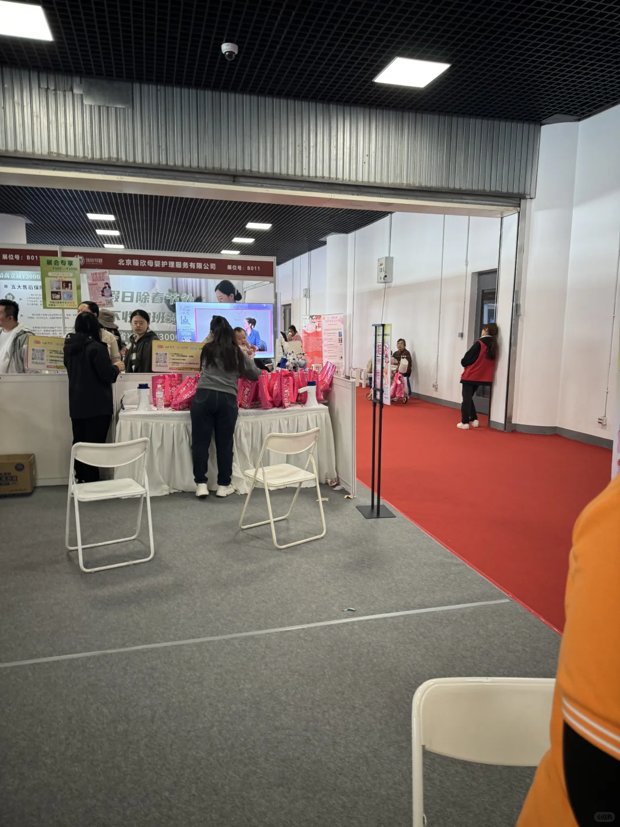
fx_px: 573
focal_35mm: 24
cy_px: 414
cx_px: 310
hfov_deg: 56.8
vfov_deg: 71.6
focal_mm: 6.86
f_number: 1.78
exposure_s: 1/50
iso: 160
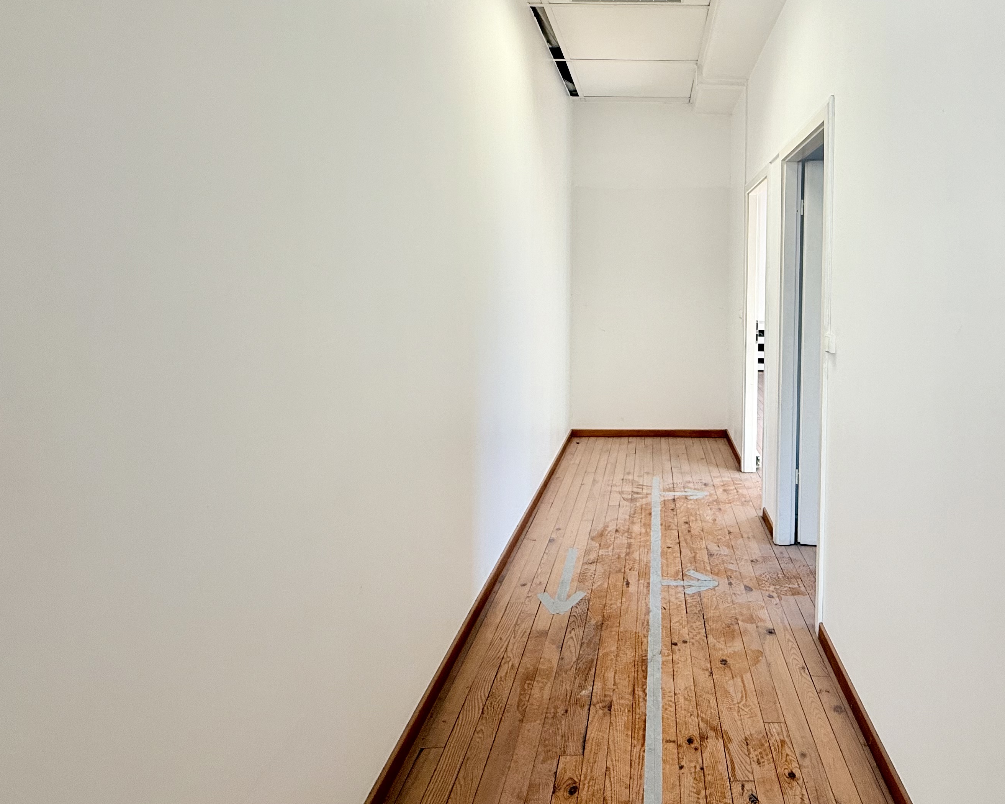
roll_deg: -0.7
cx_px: 678
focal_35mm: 21
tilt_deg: -1.9
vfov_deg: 64.6
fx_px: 625
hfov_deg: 75.0
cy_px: 303
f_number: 2.2
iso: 64
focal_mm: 2.22
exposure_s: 1/100
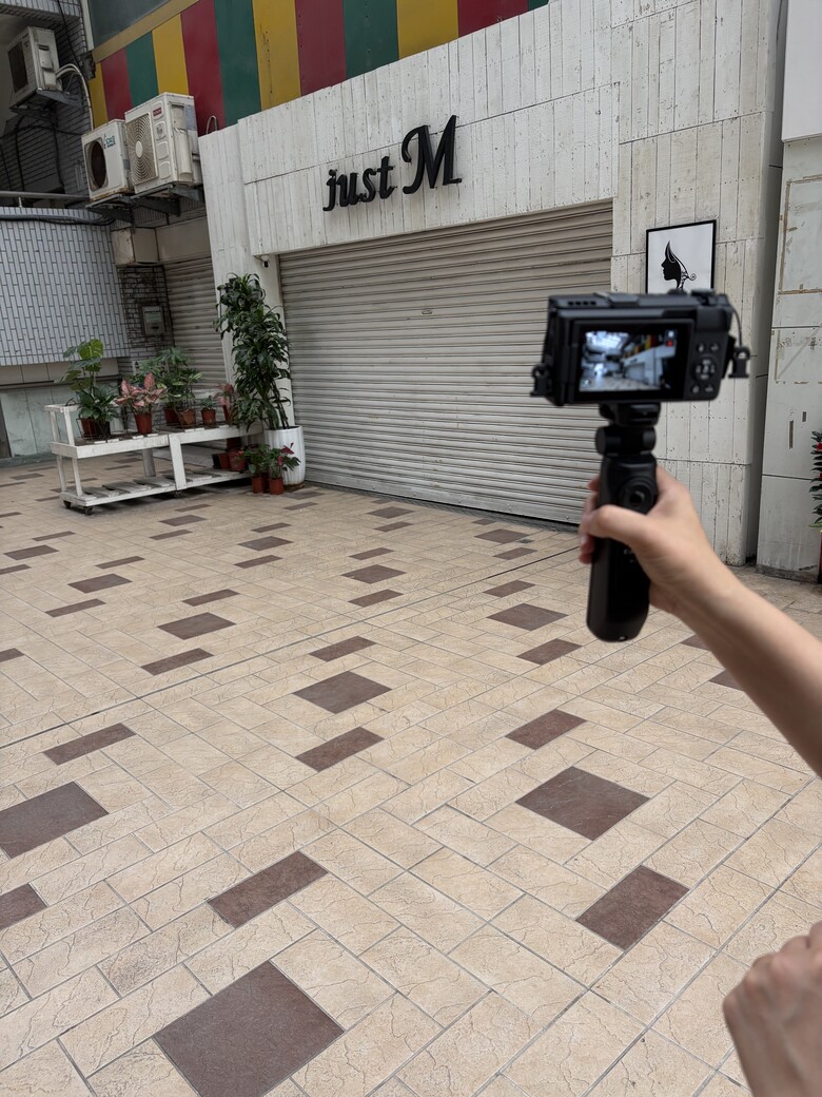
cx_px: 411
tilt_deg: -14.9
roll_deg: +3.6
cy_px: 548
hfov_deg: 53.1
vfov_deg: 67.3
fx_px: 823
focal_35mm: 26
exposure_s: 1/122
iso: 80
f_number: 1.6
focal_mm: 5.96
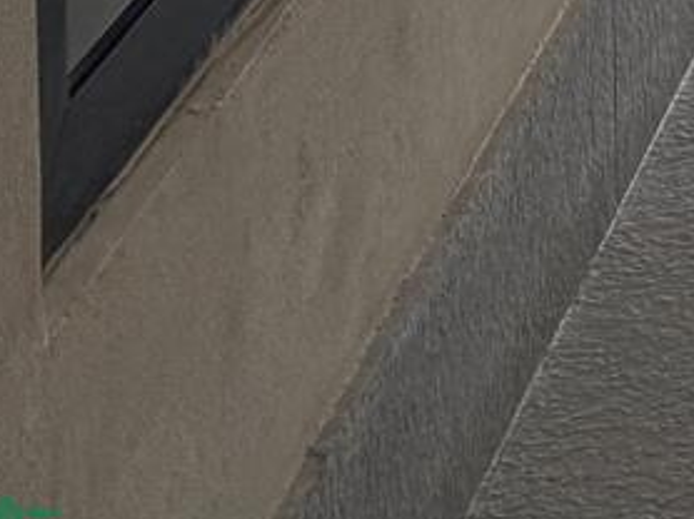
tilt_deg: -6.5
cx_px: 2539
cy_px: -1380
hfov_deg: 8.1
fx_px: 3546
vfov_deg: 6.9
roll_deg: -3.5
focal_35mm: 177
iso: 100
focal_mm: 6.76
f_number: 1.78
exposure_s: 1/430
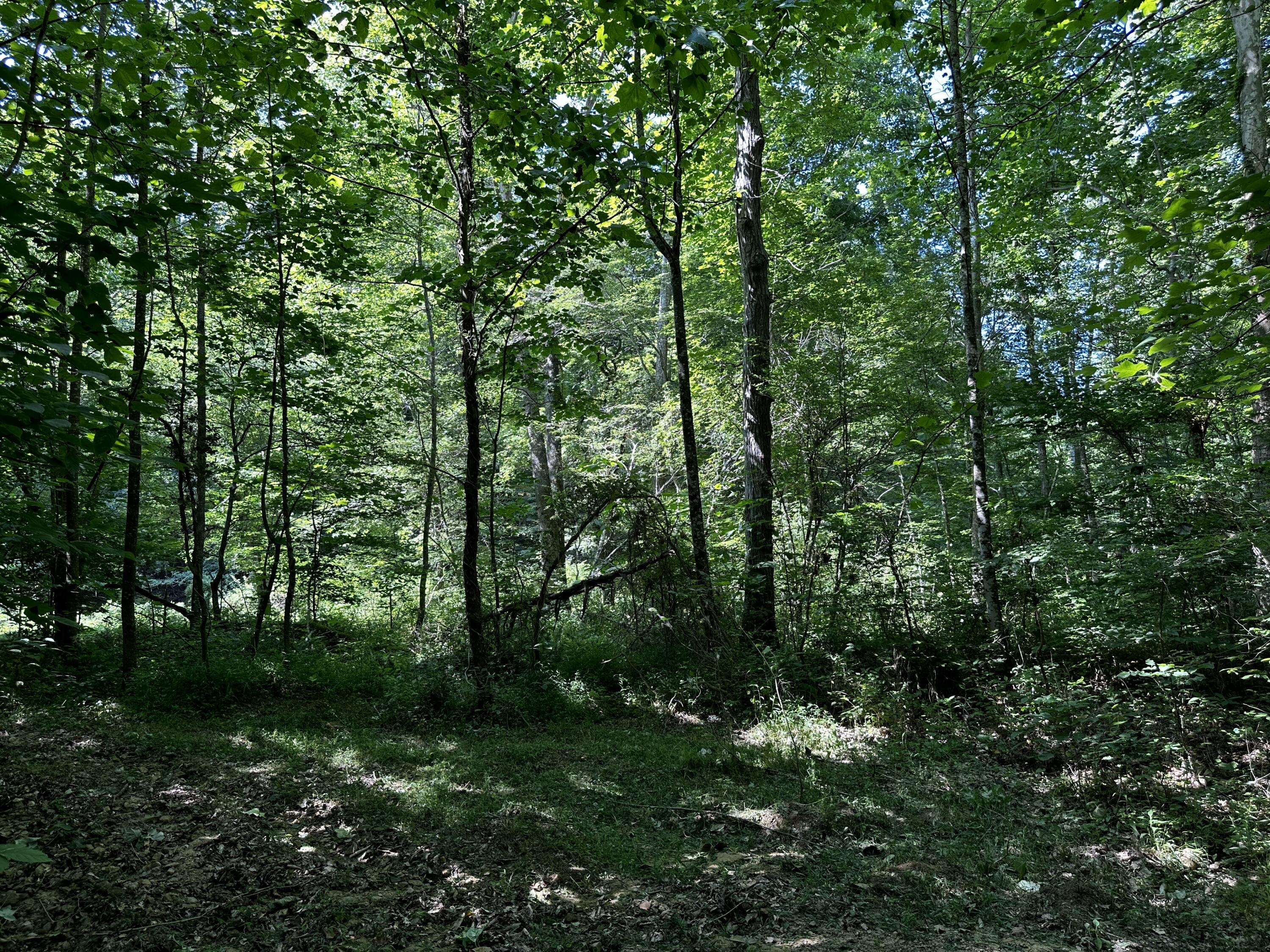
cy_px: 476
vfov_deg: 56.8
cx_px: 635
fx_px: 881
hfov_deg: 71.6
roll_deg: +2.6
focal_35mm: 24
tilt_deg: +8.8
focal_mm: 6.86
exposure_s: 1/153
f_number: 1.78
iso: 64
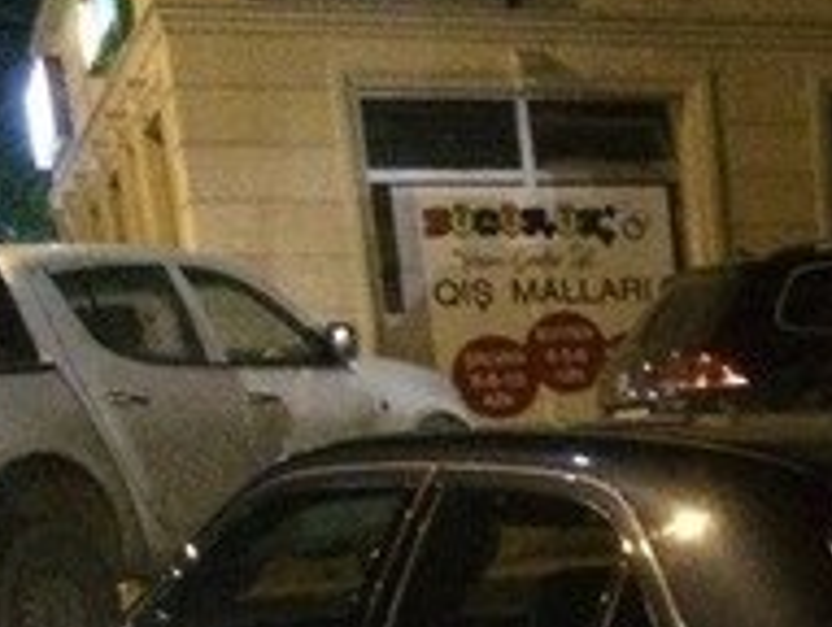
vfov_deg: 13.7
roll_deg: +5.5
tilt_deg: -14.4
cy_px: 1008
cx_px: 1032
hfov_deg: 18.4
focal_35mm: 100
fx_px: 2408
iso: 2000
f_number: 2.2
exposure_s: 1/17
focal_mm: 4.15
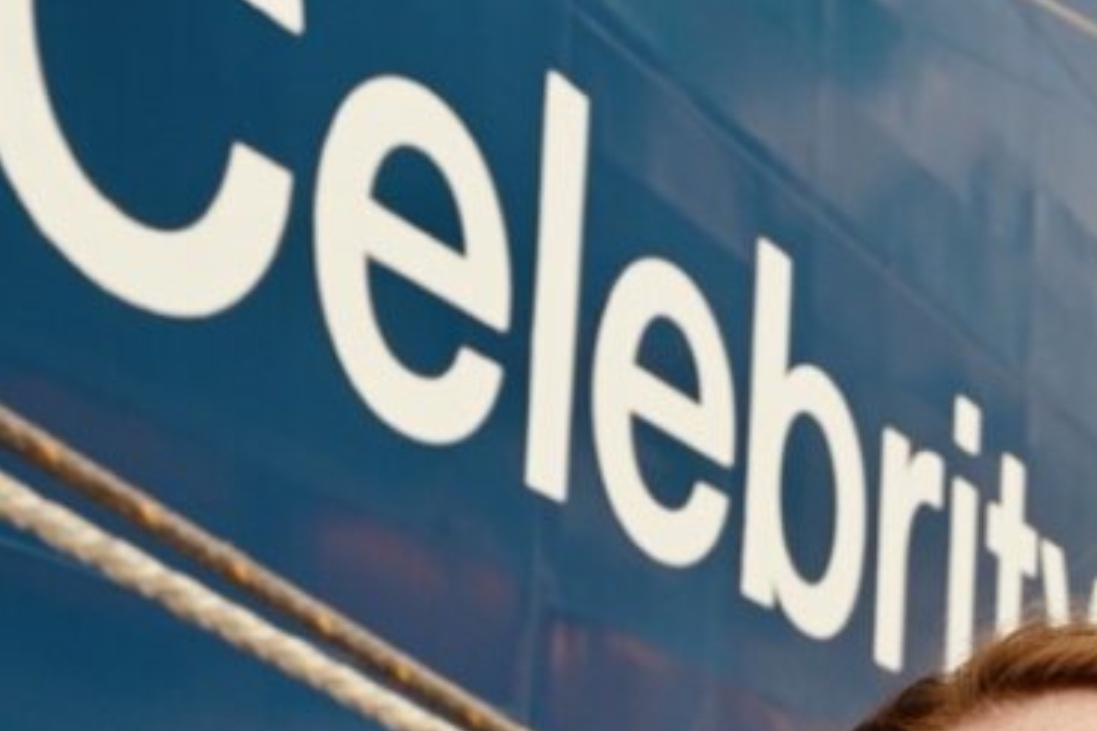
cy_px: 927
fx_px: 2377
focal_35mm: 78
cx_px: 829
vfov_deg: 16.6
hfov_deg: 25.7
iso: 100
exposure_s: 1/320
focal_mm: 16
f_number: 6.3
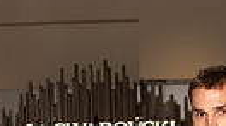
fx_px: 1491
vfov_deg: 4.7
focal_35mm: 249
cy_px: 376
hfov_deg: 8.6
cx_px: 189
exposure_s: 1/250
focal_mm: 70
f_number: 9
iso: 800
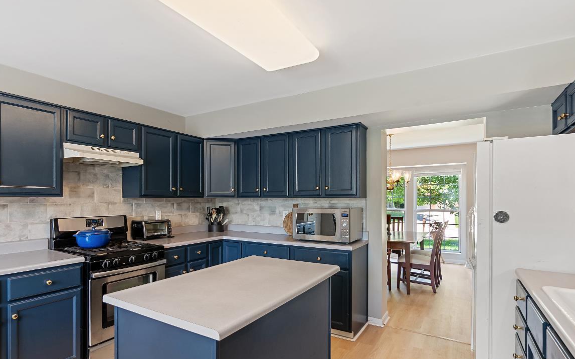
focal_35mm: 20
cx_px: 236
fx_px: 313
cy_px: 200
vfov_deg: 59.5
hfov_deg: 84.2
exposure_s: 1/4
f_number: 5.6
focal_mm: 10
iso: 400
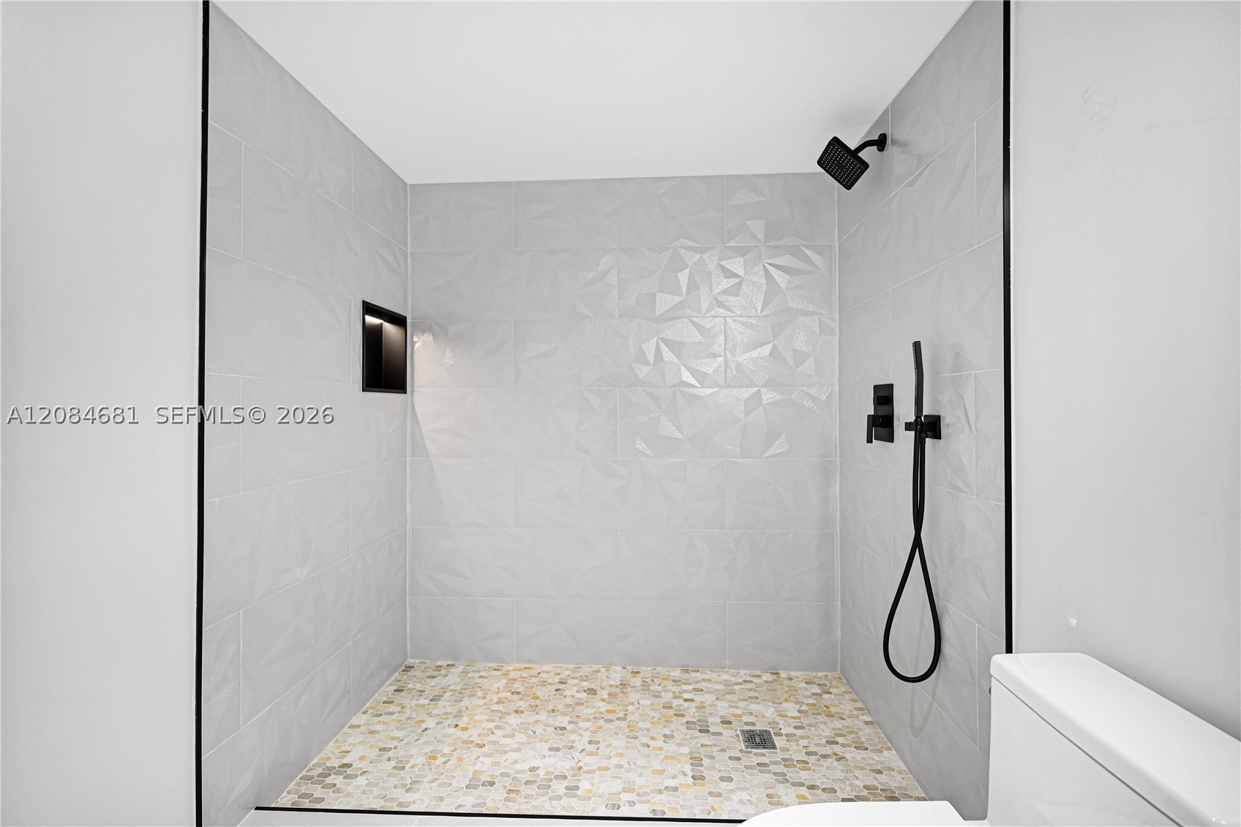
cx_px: 620
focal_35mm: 14
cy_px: 414
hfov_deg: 104.3
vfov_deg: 81.2
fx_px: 482
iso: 250
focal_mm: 14
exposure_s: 1/15
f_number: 4
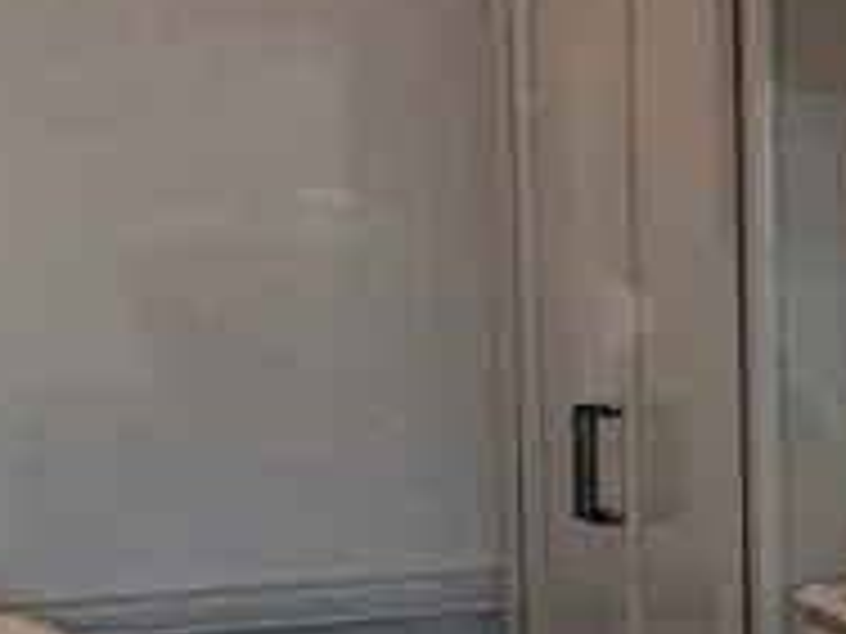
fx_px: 2908
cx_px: 2824
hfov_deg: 9.9
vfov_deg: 12.5
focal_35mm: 119
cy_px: 319
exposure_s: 1/148
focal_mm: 2.35
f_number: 2.2
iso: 342
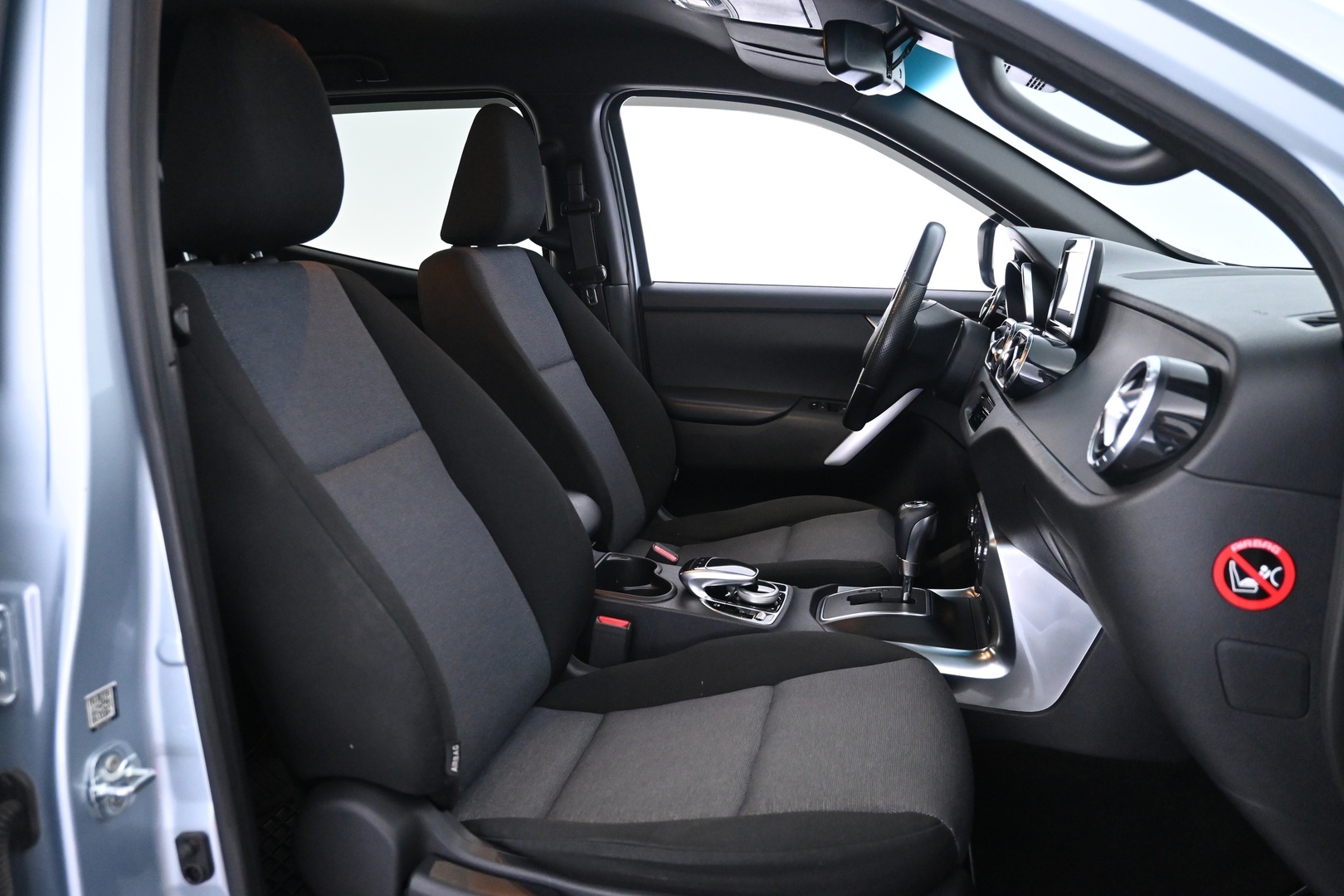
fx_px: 1092
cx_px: 672
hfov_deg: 63.2
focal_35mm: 29
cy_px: 448
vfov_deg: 44.6
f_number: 3.8
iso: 2800
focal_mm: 19.5
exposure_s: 1/30
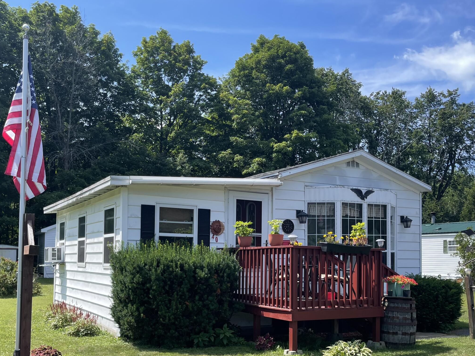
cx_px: 256
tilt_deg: +2.8
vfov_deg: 38.4
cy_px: 226
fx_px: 508
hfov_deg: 50.1
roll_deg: -1.5
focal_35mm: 37
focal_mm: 5.1
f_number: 1.6
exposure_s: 1/1715
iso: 32
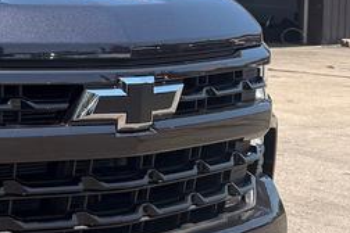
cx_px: -290
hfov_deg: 14.2
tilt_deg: -1.8
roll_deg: -0.1
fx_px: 1235
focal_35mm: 127
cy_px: 4
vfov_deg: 10.7
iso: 80
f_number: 1.78
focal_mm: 6.76
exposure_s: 1/2445
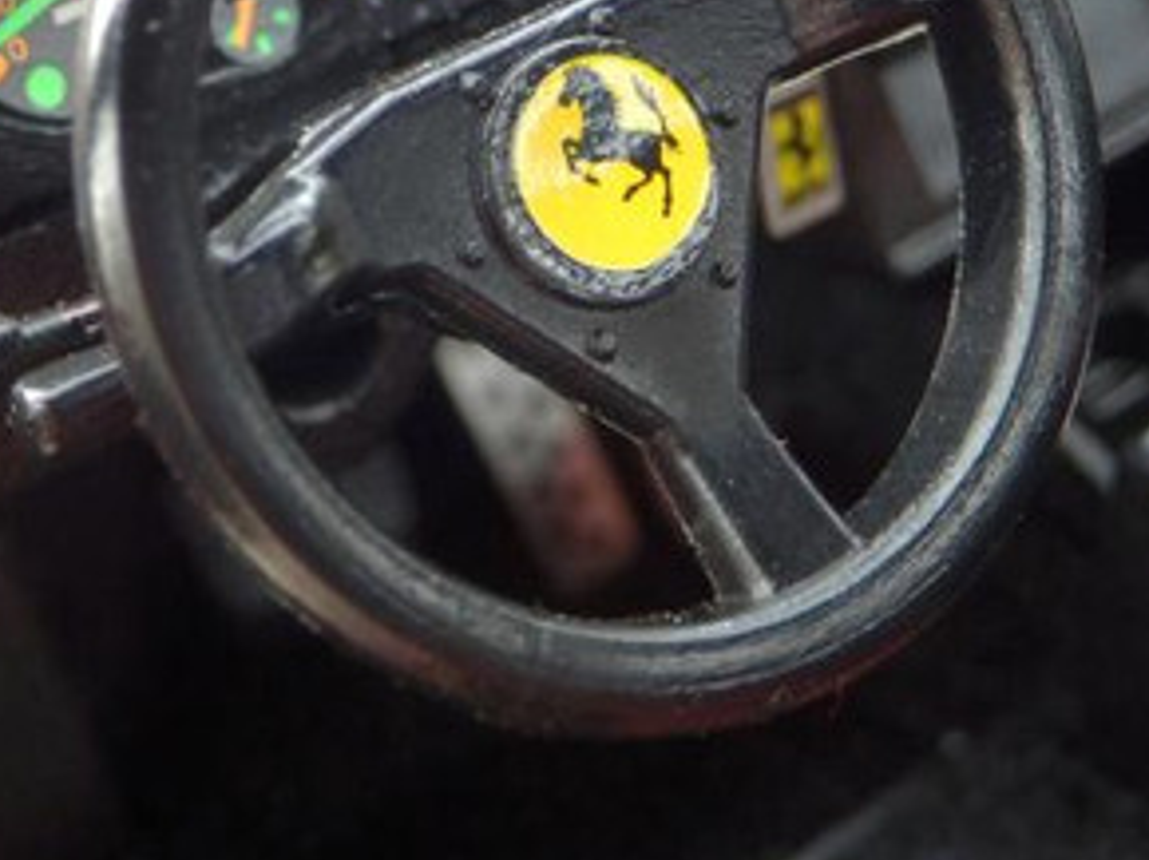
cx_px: 622
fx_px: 3847
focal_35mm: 116
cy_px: 258
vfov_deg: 12.7
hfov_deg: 17.0
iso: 125
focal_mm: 7.4
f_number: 4
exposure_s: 1/40
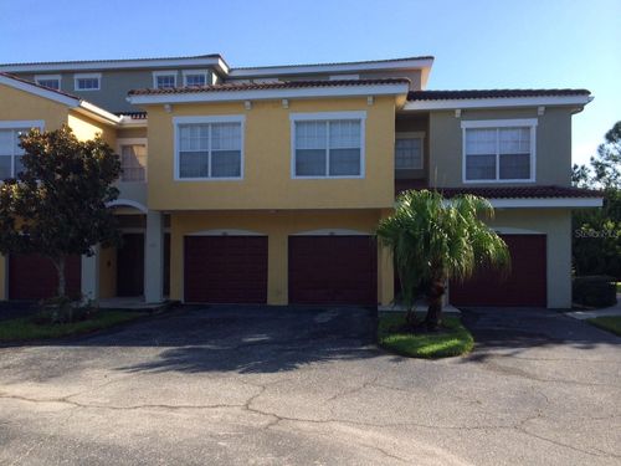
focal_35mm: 30
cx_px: 310
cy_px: 233
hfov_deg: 60.0
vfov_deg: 46.8
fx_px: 538
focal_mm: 4.12
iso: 32
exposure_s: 1/954
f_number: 2.2
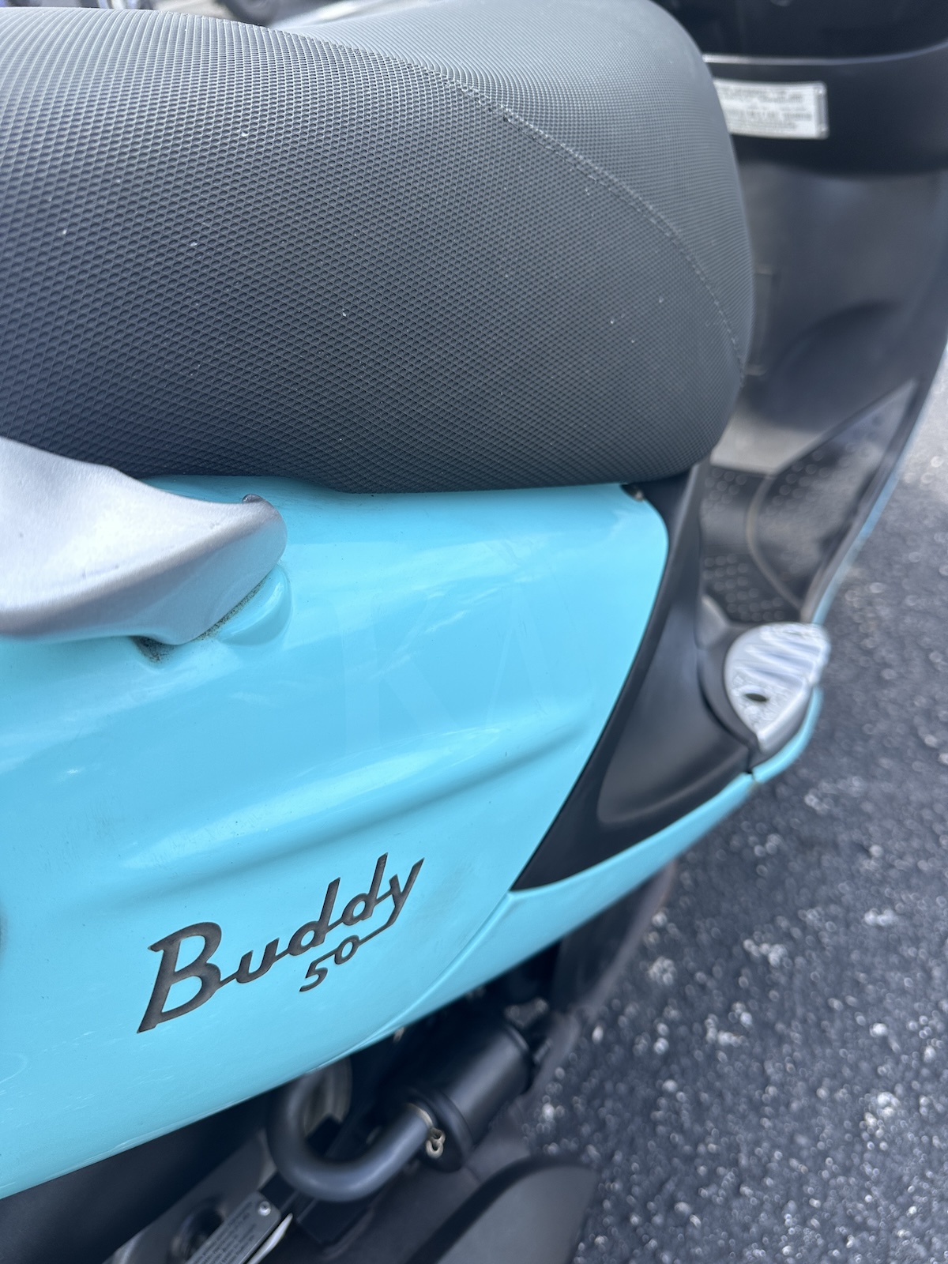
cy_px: 632
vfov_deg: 71.6
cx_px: 474
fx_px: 876
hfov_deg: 56.8
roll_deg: +5.3
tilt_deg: -42.8
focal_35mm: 24
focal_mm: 6.86
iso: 80
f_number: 1.78
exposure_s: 1/1095
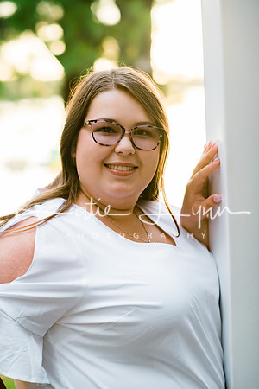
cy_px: 194
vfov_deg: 23.9
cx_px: 130
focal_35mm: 85
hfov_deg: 16.1
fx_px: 917
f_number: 2.8
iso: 800
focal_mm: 85
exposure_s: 1/320
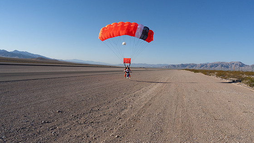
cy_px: 71
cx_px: 128
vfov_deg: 44.4
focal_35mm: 26
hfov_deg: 71.9
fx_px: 175
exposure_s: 1/2000
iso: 800
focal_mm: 24
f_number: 10
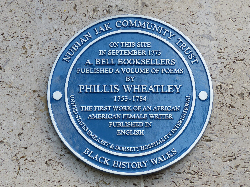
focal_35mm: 141
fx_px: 1018
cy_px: 94
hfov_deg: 14.0
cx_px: 125
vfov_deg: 10.5
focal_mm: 23.1
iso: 100
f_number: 3.5
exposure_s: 1/125
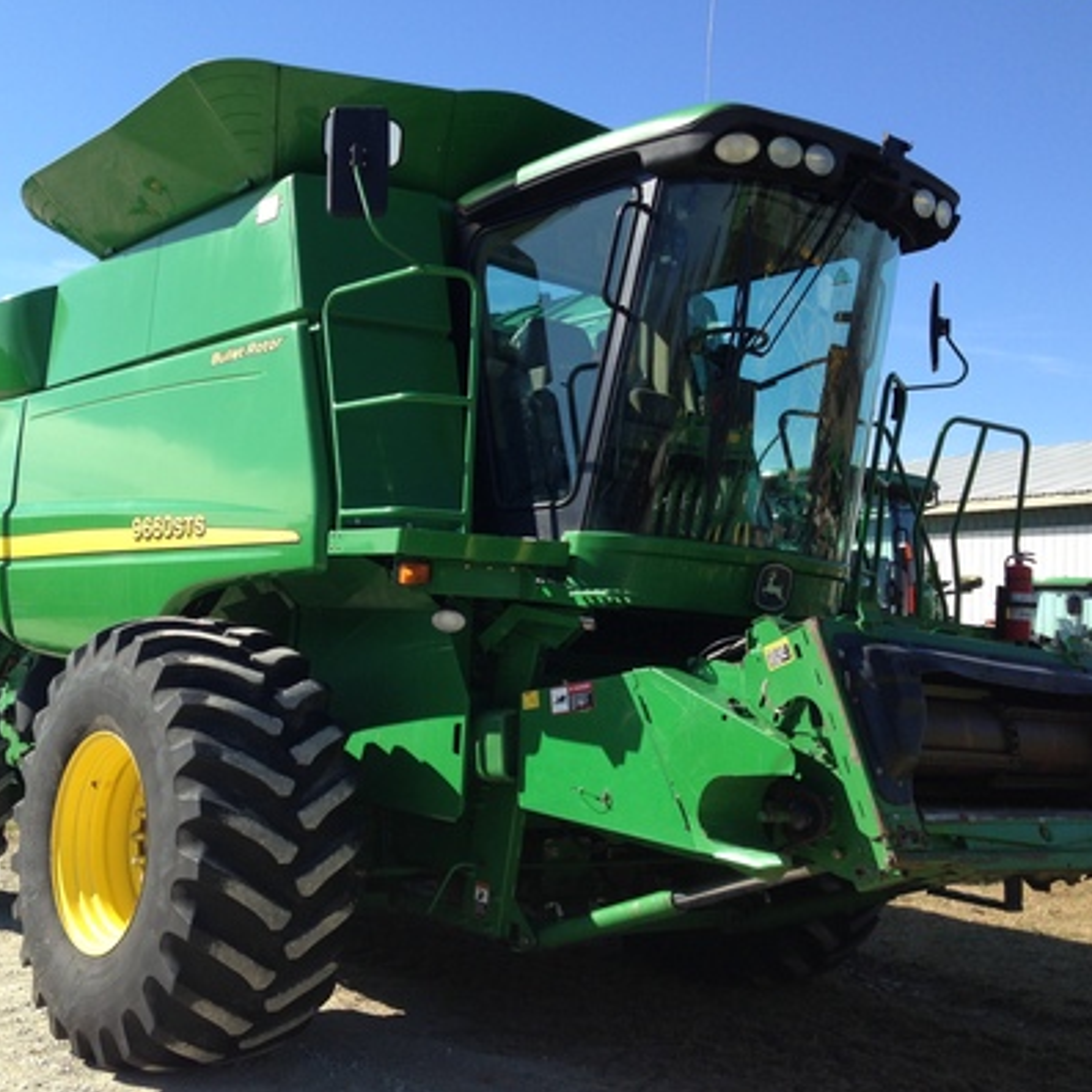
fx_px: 1428
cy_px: 539
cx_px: 388
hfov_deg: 41.5
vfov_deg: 41.9
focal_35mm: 40
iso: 50
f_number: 2.4
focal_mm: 4.13
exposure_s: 1/935
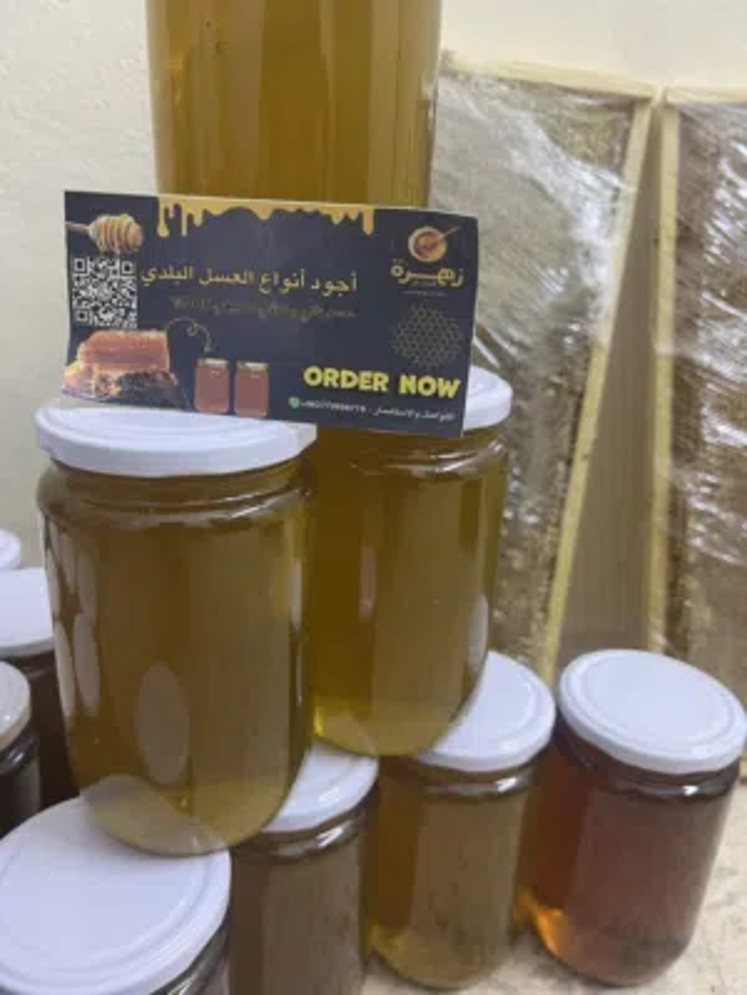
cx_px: 374
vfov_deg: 67.3
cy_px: 498
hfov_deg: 53.1
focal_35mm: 26
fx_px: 748
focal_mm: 5.7
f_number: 1.5
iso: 100
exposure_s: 1/50
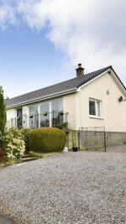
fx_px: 166
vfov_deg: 67.7
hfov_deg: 39.3
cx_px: 19
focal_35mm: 28
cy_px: 125
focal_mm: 10
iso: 100
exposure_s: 1/60
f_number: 6.3
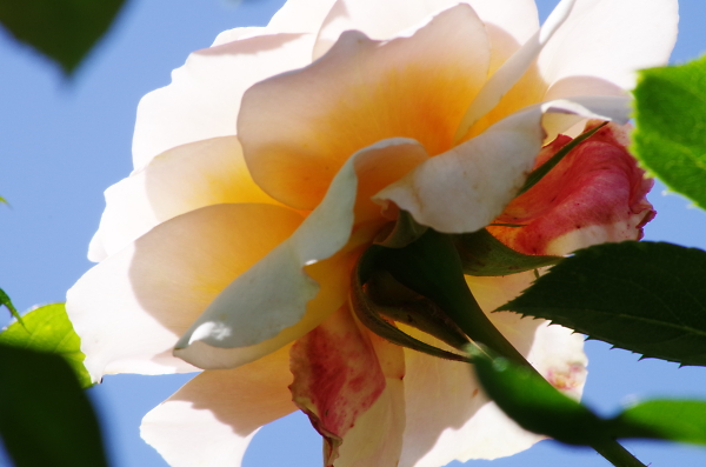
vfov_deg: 4.8
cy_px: 234
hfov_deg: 7.2
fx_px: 5576
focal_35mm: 285
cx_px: 353
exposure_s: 1/125
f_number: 20
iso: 400
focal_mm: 190
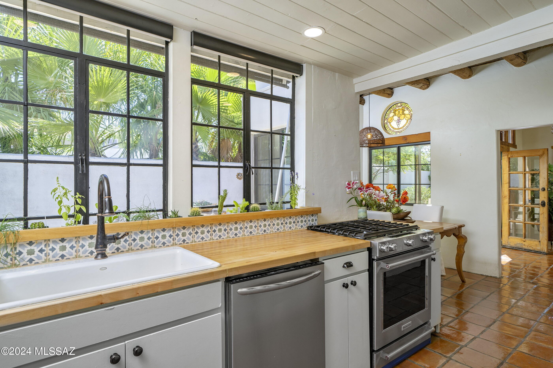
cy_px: 184
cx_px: 276
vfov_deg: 64.5
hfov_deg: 86.9
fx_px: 292
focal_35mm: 19
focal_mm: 19
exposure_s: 1/80
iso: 200
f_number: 7.1
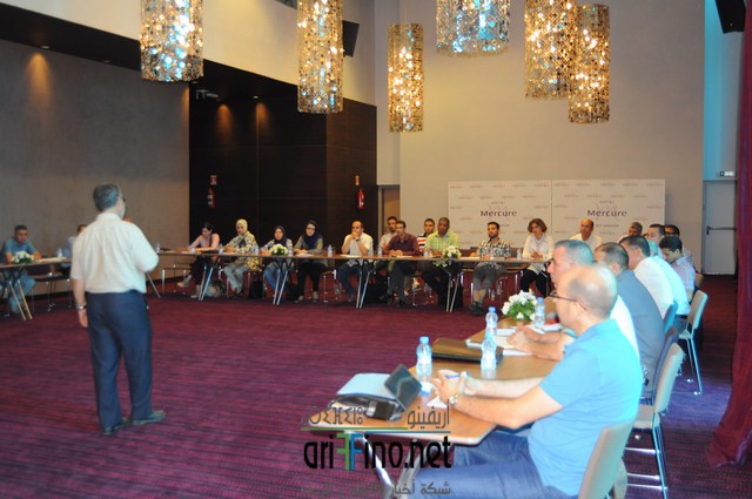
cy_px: 250
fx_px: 814
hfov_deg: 49.6
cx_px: 376
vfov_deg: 34.1
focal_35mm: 39
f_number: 4
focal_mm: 26
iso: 800
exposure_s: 1/60
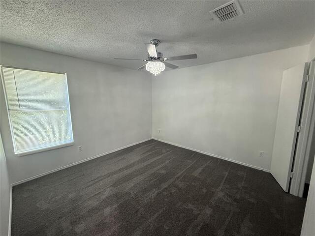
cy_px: 118
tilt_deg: -8.4
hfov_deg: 102.1
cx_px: 158
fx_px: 127
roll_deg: +0.1
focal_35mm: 14
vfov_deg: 85.7
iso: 500
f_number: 2.2
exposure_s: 1/60
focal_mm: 2.22
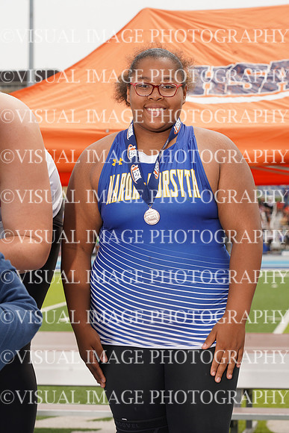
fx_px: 1264
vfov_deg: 19.5
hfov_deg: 13.0
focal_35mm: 105
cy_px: 216
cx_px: 144
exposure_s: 1/200
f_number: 8
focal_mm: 105
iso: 100
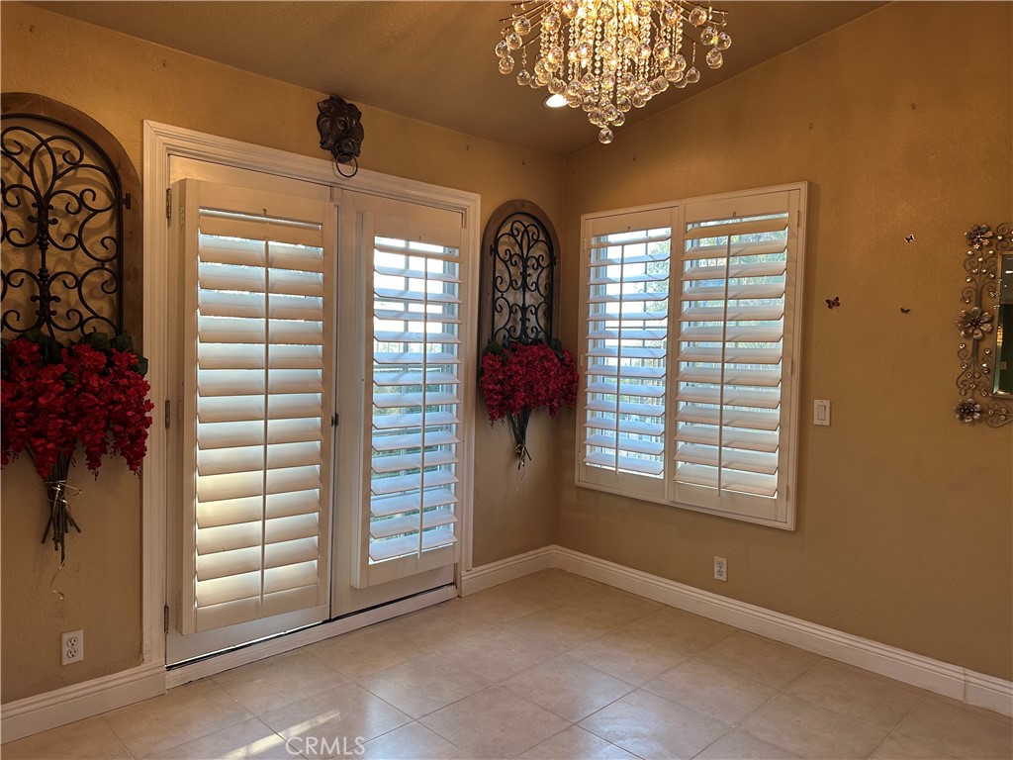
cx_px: 506
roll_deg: -1.7
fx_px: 702
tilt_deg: -2.4
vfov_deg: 56.8
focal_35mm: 24
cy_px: 380
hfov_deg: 71.6
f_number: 1.78
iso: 100
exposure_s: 1/120
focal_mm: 6.86
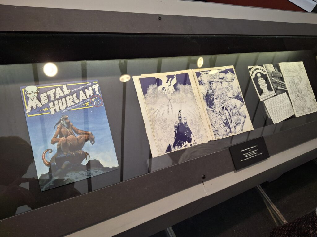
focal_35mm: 25
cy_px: 118
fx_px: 229
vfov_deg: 54.9
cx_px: 158
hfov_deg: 69.4
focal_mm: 4.69
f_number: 1.8
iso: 125
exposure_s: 1/100
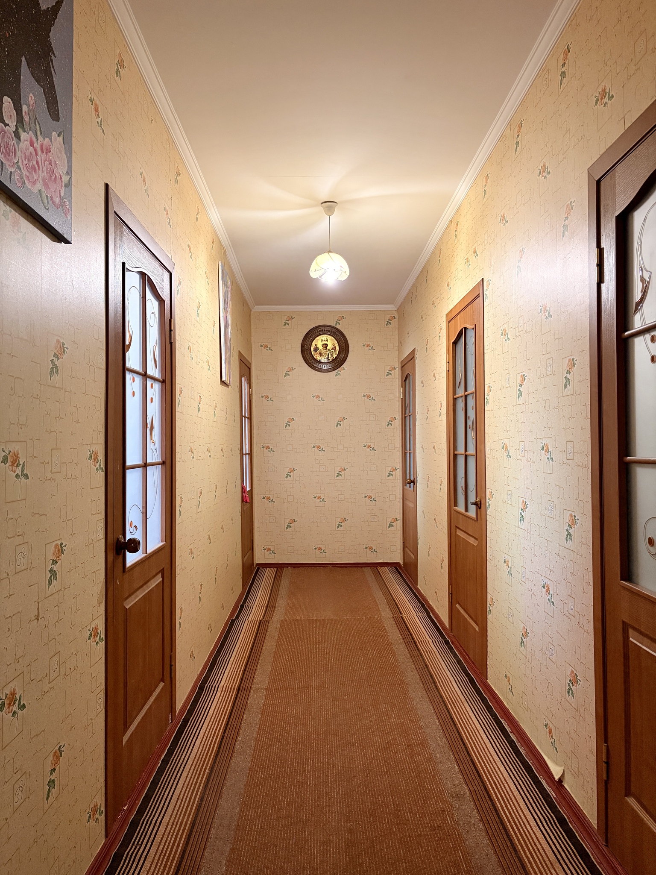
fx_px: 657
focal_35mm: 26
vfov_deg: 67.3
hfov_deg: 53.1
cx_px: 328
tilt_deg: +1.1
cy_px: 438
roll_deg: -0.3
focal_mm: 5.96
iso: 320
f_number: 1.6
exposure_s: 1/50
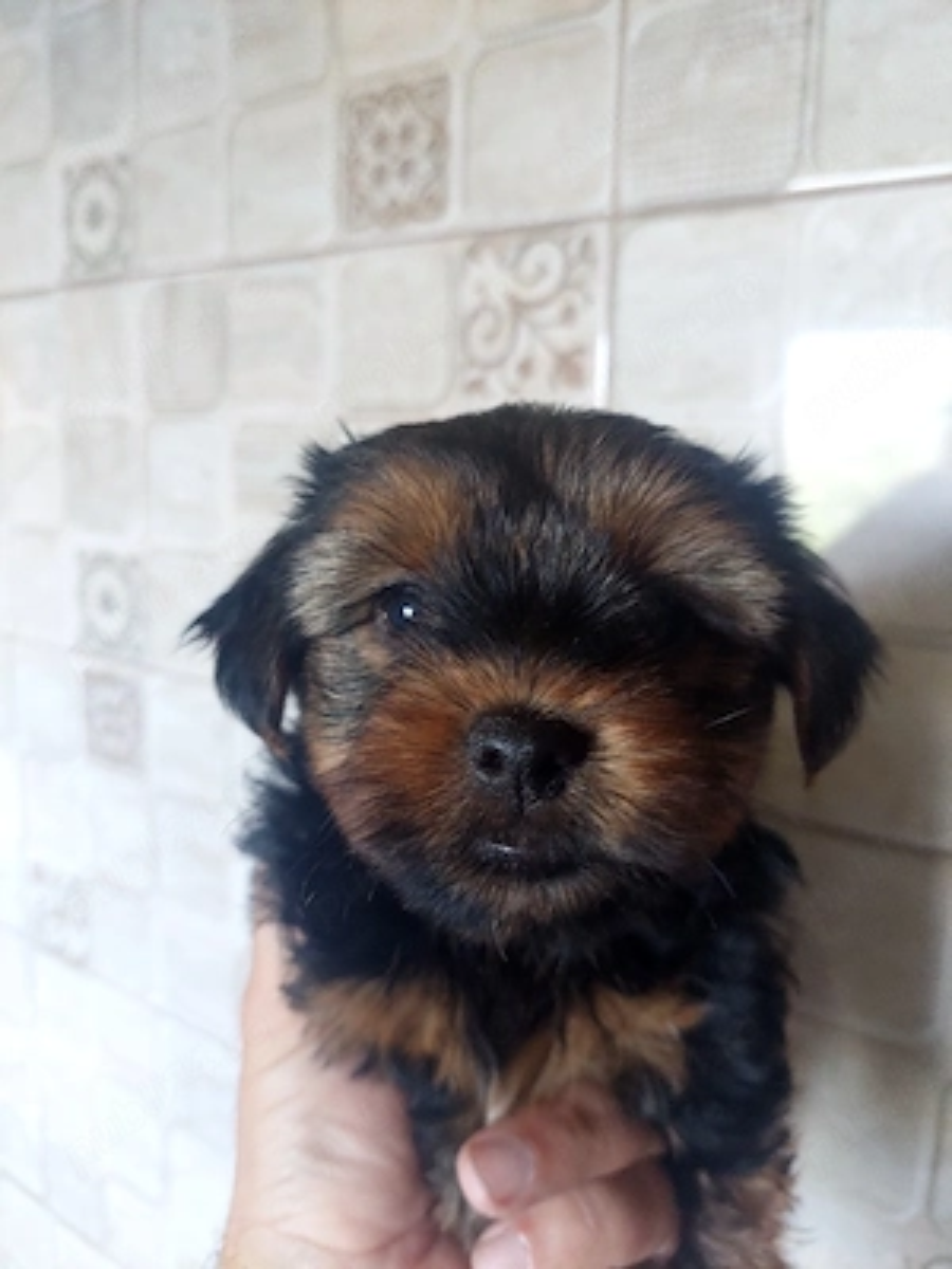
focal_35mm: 24
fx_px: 880
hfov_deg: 56.8
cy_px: 634
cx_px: 476
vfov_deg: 71.6
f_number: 1.8
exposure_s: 1/60.2
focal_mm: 5.23
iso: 320
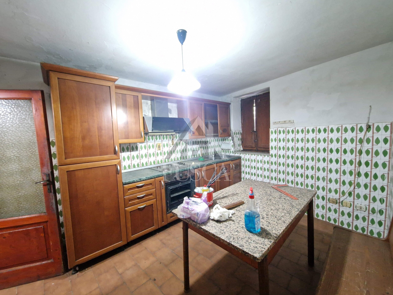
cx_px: 196
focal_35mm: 13
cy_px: 148
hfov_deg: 106.2
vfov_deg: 89.9
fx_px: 148
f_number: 2.2
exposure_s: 1/25
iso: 1600
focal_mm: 2.2
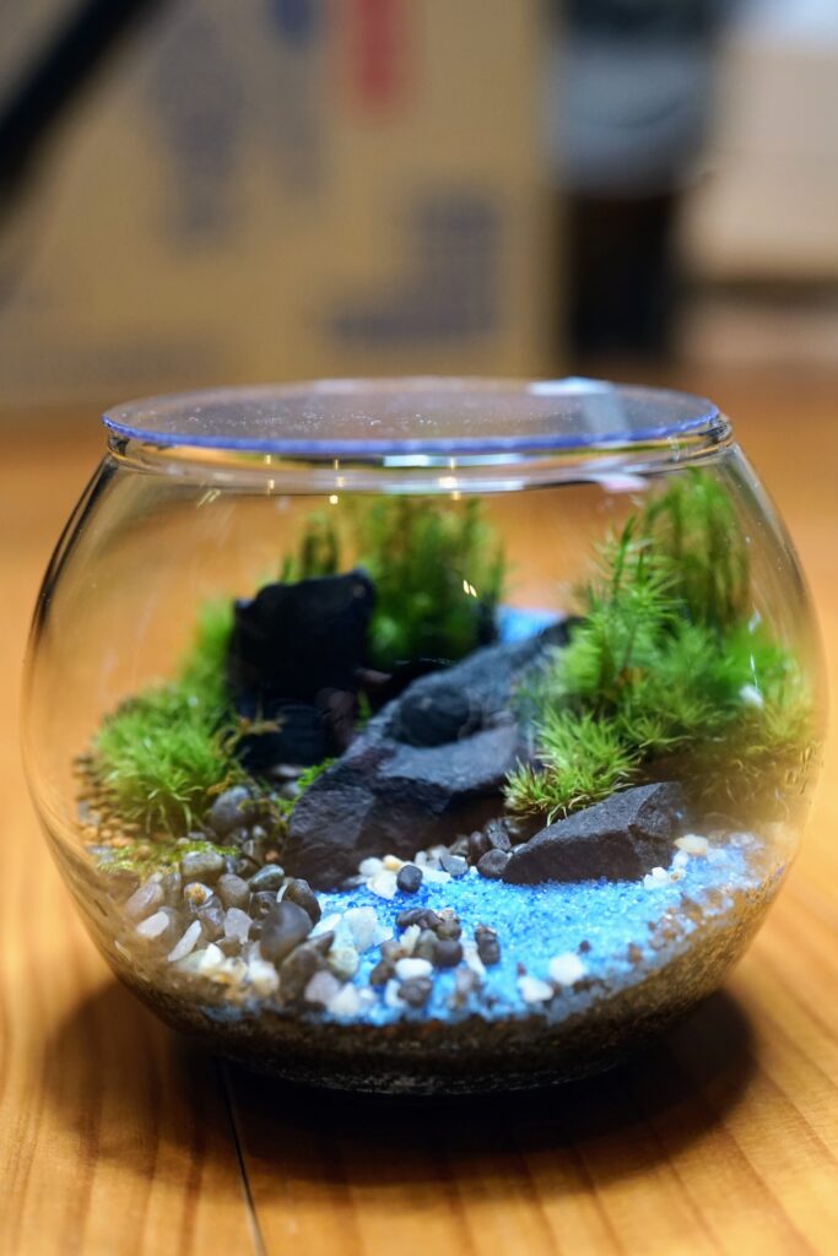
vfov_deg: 39.6
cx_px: 419
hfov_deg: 27.0
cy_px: 628
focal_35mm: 50
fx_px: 1745
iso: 1250
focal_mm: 50
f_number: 4
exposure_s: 1/60
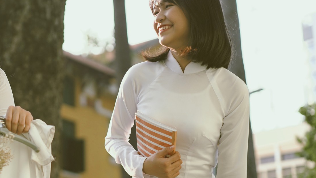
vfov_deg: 11.5
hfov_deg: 20.0
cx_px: 32
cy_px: 82
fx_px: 880
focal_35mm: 105
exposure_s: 1/1600
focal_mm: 55
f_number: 2.2
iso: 400
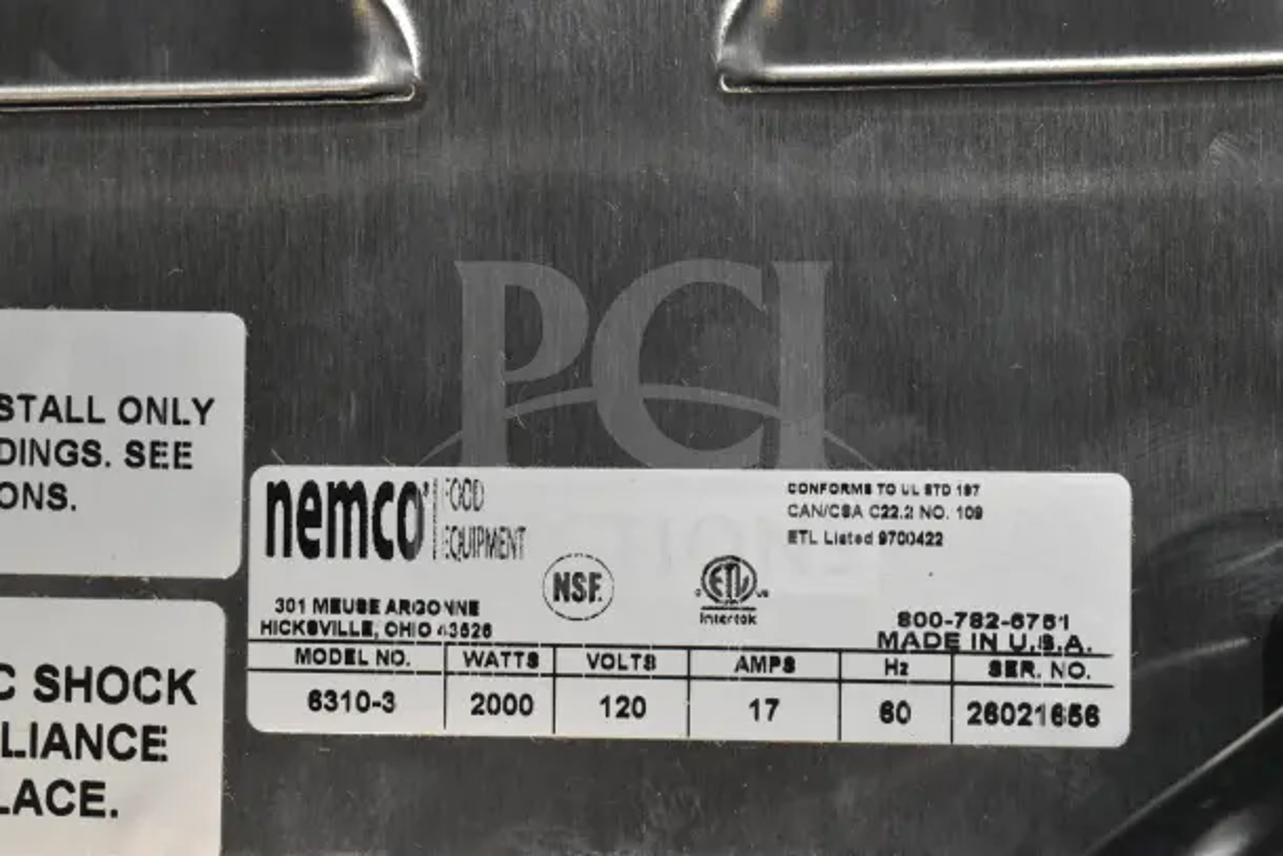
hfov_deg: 24.6
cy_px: 428
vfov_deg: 16.6
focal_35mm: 82
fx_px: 2941
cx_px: 642
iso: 6400
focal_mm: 55
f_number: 10
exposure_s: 1/400
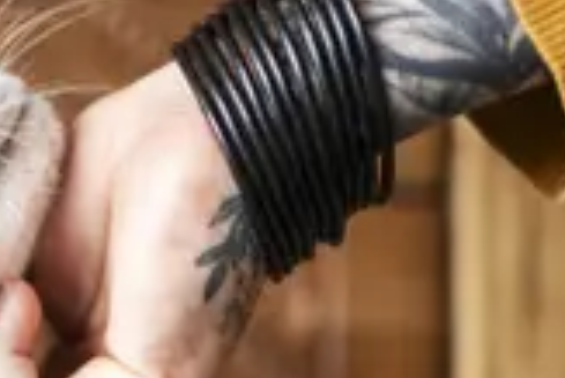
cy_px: 518
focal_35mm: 108
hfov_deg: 18.2
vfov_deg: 12.3
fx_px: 1696
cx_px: -66
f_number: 1.8
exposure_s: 1/1000
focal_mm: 35
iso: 800
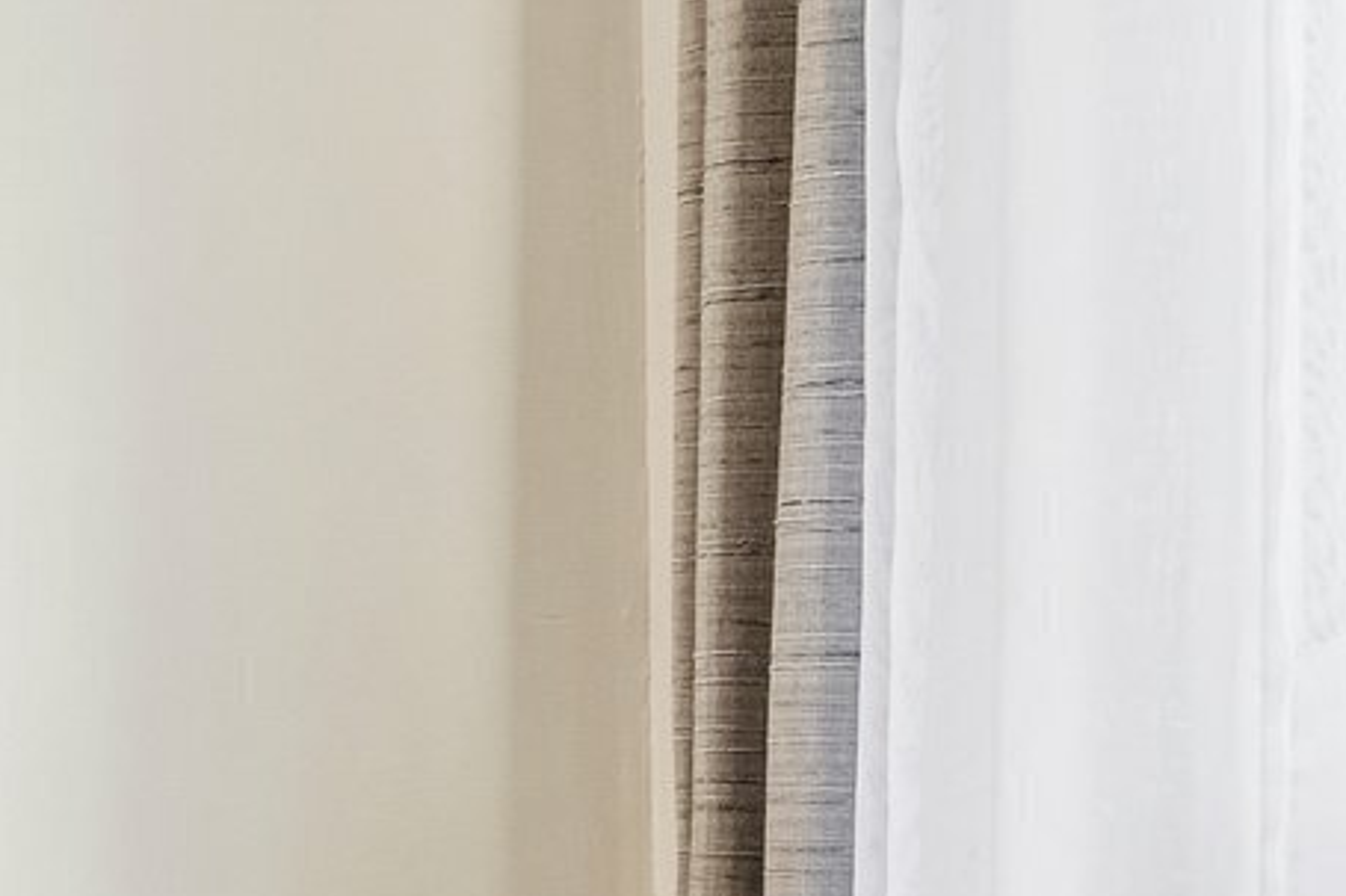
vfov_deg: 18.4
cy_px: 924
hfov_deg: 20.9
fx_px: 2691
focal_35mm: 72
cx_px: -973
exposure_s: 1/10
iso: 400
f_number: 8
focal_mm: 16
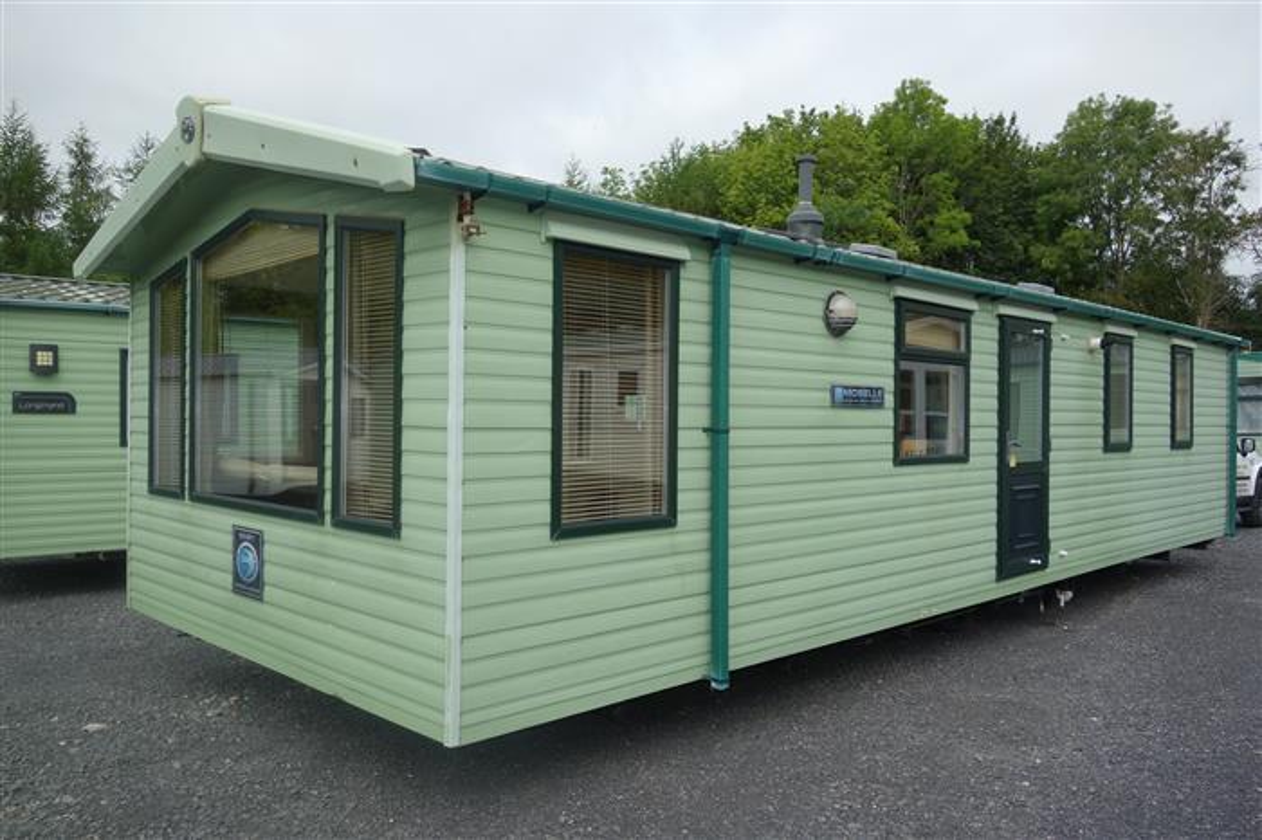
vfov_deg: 46.4
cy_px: 420
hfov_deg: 65.5
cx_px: 631
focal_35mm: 28
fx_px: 981
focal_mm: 10.4
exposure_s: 1/800
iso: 125
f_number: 4
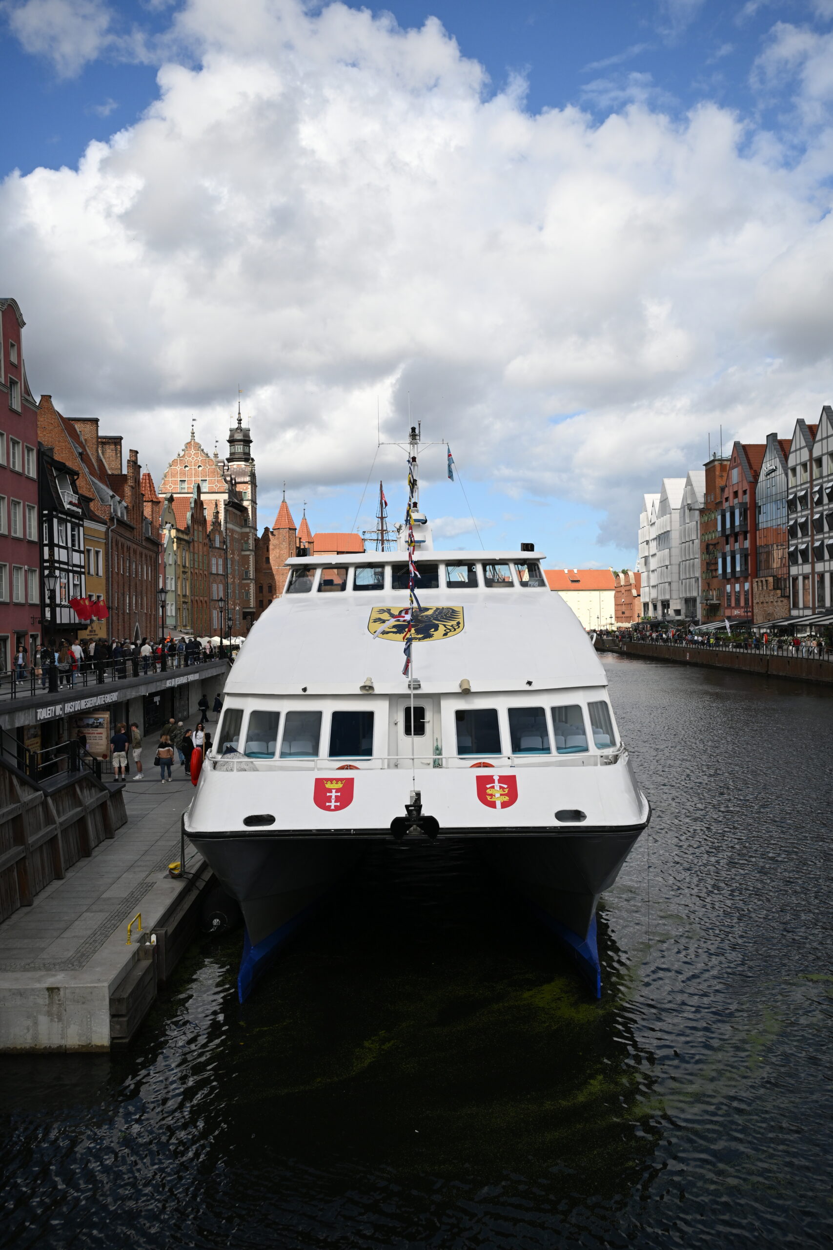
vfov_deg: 61.1
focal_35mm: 30
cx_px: 416
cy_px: 625
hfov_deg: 43.0
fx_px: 1058
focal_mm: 30.5
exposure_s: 1/5000
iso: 400
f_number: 4
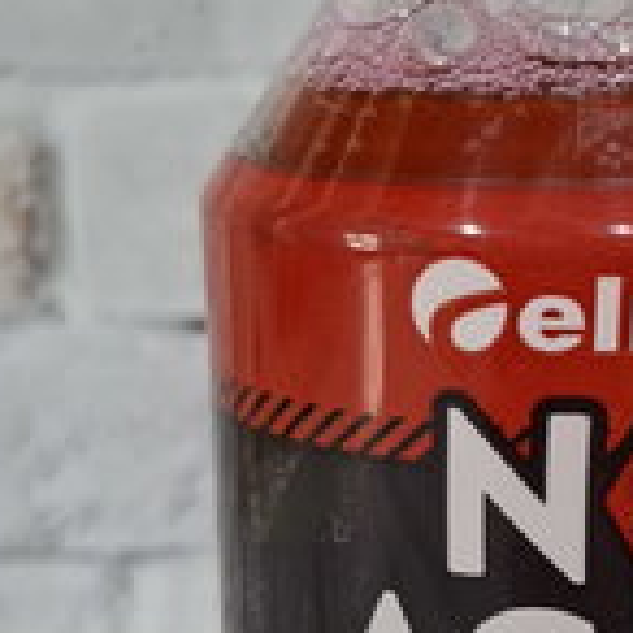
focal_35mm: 74
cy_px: 379
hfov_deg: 22.5
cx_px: 620
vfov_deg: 23.3
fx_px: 1531
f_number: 1.8
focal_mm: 5.54
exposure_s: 1/30
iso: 250
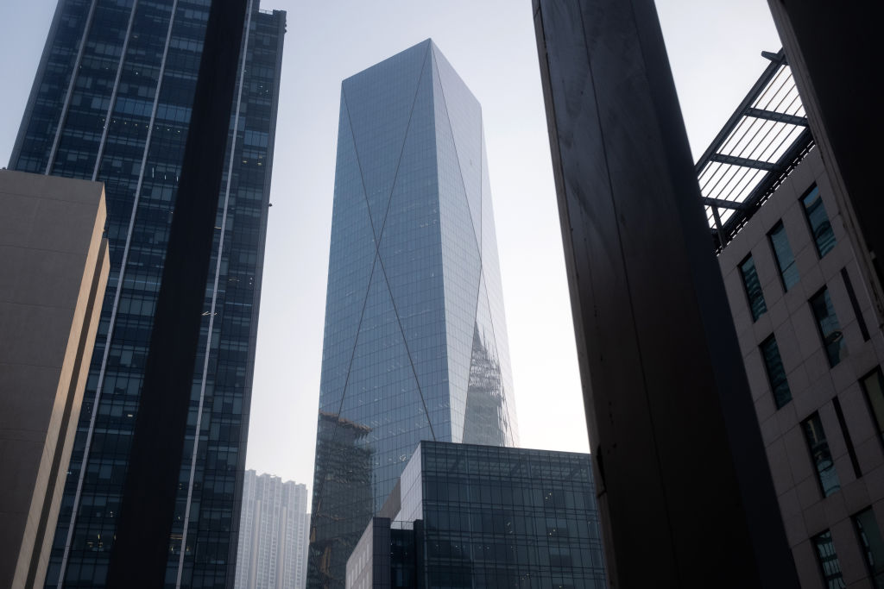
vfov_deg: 37.9
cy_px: 294
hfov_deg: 54.4
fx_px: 860
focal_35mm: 35
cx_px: 442
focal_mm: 23
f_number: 11
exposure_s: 1/200
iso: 400
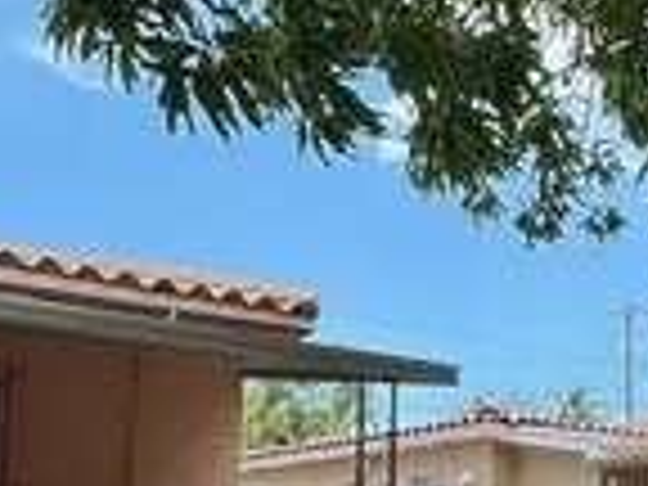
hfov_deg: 29.5
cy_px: 432
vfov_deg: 22.1
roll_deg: -1.5
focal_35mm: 65
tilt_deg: +4.3
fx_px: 1217
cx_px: 452
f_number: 2.2
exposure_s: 1/664
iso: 50
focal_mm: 2.22
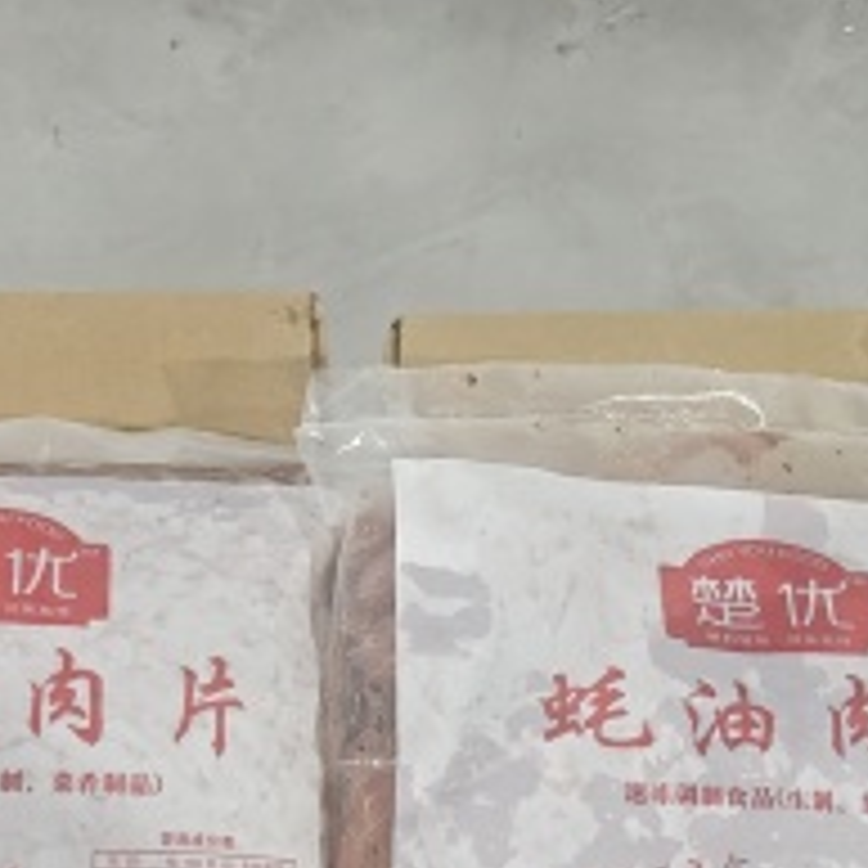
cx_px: 310
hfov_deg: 30.9
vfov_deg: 27.6
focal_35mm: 55
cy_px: 1021
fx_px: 1560
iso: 6400
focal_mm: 2.3
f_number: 2
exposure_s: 1/63
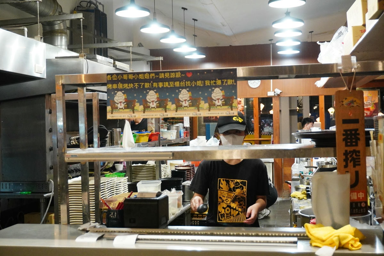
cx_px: 192
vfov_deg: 26.4
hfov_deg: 38.9
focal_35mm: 51
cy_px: 128
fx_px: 544
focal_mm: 34
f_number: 5
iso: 4000
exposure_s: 1/60
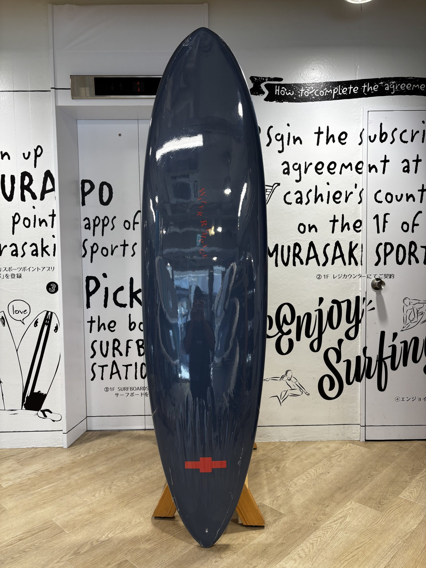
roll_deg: -0.1
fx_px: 427
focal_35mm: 26
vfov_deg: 67.3
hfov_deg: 53.1
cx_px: 213
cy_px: 284
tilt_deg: -3.6
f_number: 1.6
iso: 40
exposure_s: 1/100
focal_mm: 5.96
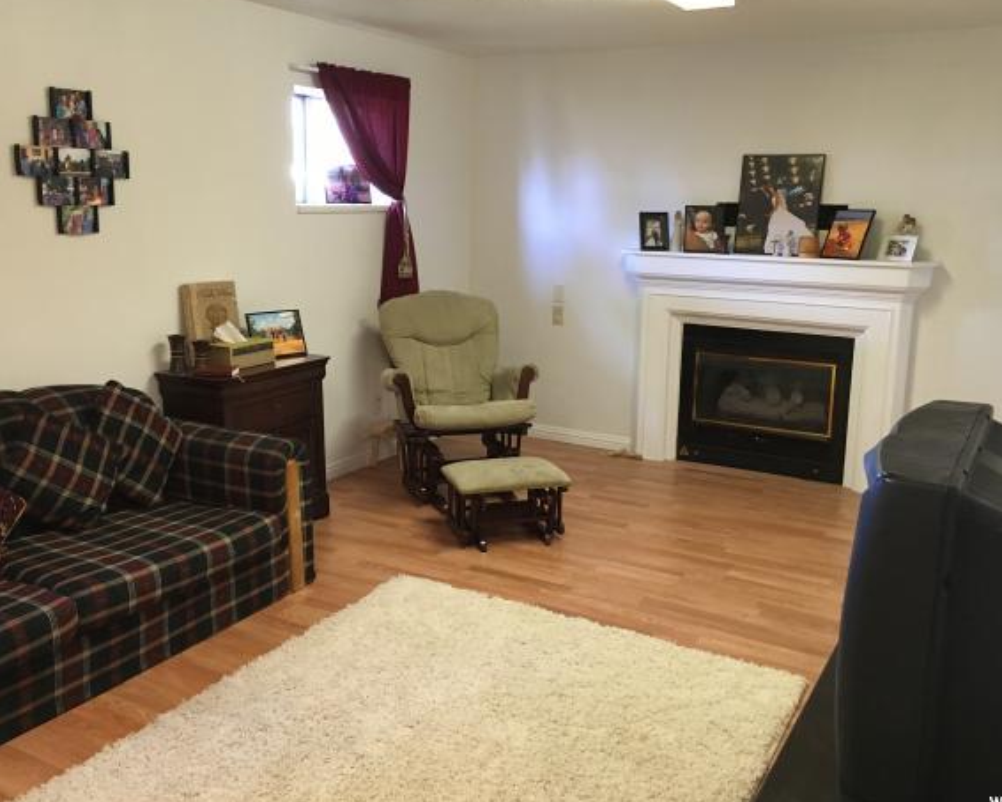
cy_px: 384
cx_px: 480
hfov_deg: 55.6
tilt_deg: -11.5
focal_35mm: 32
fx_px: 949
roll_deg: -2.0
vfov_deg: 45.8
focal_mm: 4.15
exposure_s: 1/30
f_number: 2.2
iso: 160
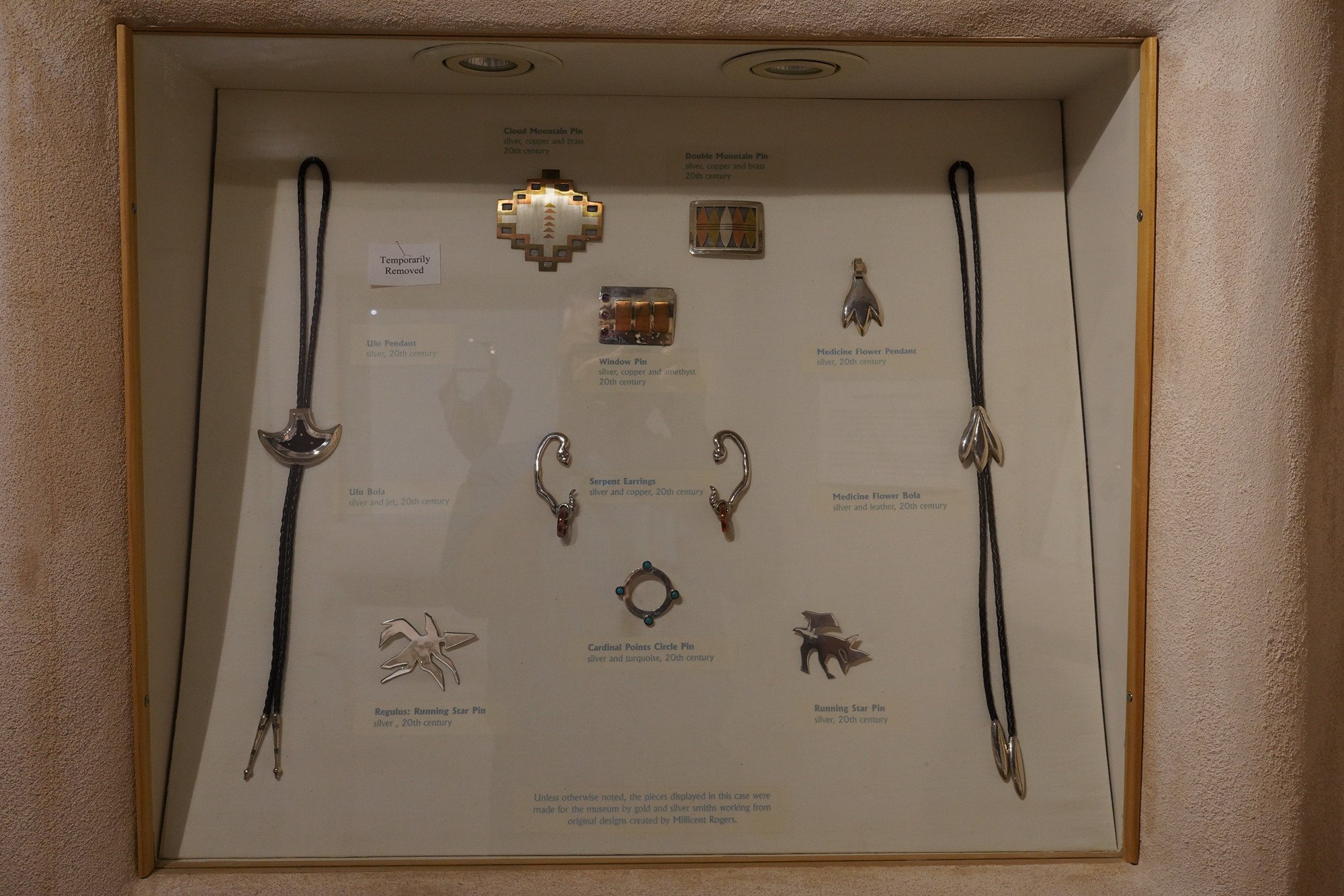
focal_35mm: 34
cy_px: 448
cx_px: 672
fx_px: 1269
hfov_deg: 55.8
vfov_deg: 38.9
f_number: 8
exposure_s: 1/100
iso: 3200
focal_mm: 34
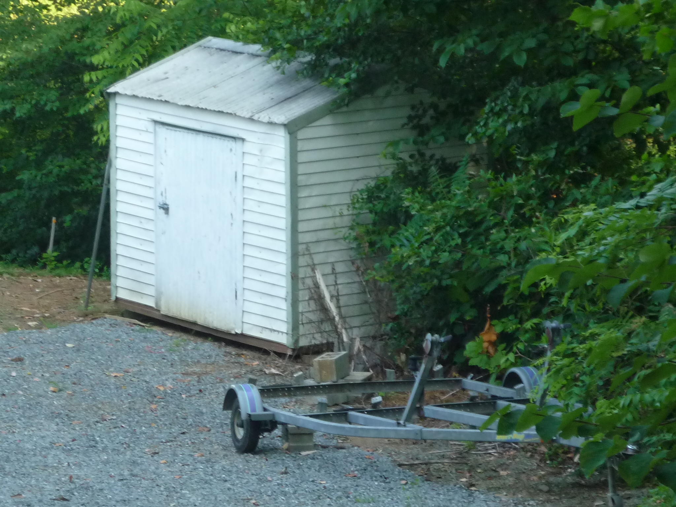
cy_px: 254
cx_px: 338
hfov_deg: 12.3
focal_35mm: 160
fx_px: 3125
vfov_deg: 9.3
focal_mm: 16.5
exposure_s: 1/60
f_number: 5.1
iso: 200
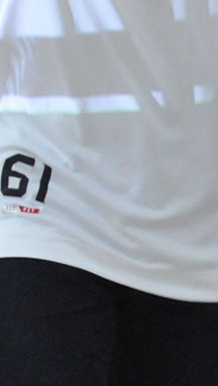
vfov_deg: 6.2
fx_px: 3565
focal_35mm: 347
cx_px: -404
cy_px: 5
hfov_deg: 3.4
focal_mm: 55
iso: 3200
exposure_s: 1/100
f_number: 5.6
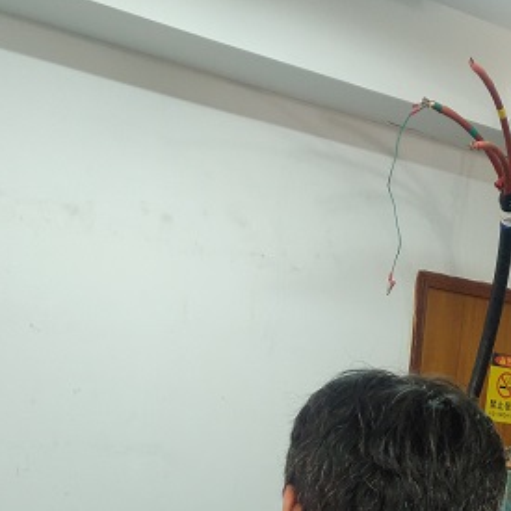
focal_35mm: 74
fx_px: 1236
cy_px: 546
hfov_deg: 22.3
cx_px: 537
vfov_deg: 22.2
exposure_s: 1/33
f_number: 1.7
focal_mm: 4.25
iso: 640
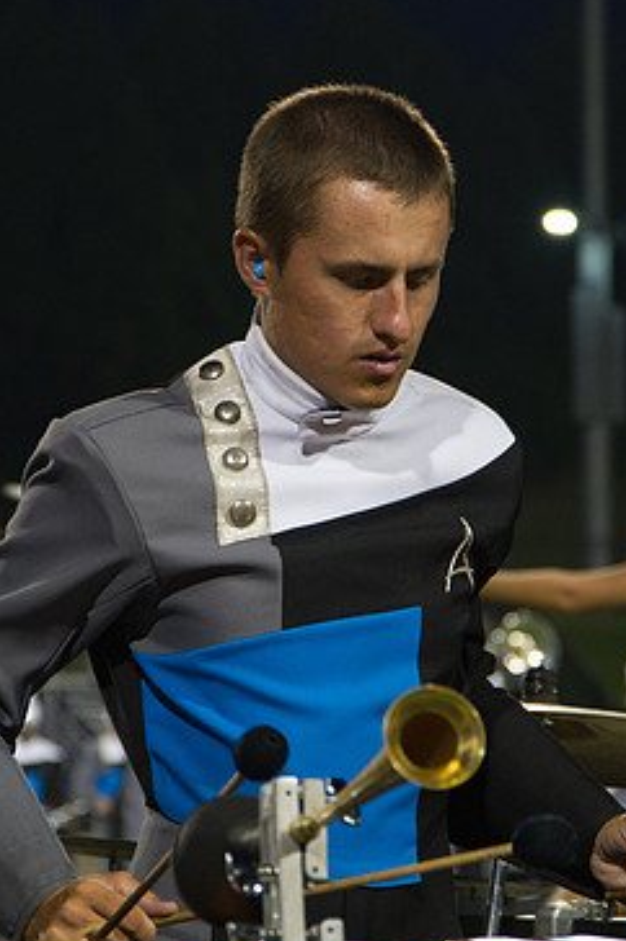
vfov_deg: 9.2
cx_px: 315
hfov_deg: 6.1
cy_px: 464
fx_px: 5827
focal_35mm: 223
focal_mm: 102
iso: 2500
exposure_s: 1/160
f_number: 5.6
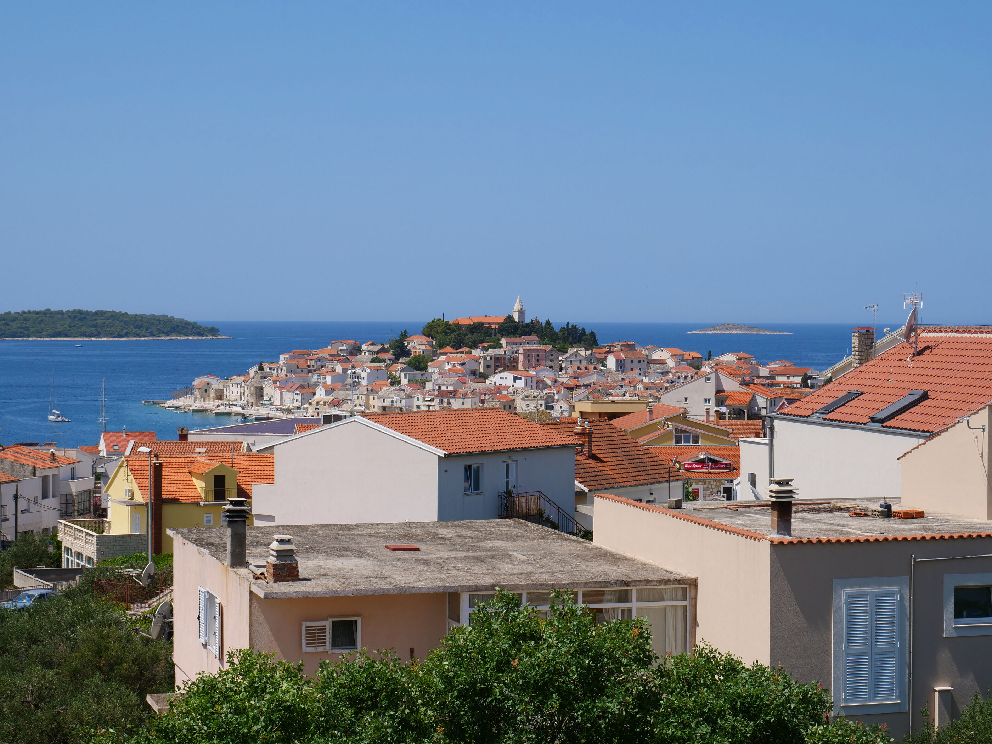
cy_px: 372
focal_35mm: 72
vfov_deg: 20.4
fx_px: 2063
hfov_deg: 27.0
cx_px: 496
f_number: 10
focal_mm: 36
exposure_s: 1/500
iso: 200
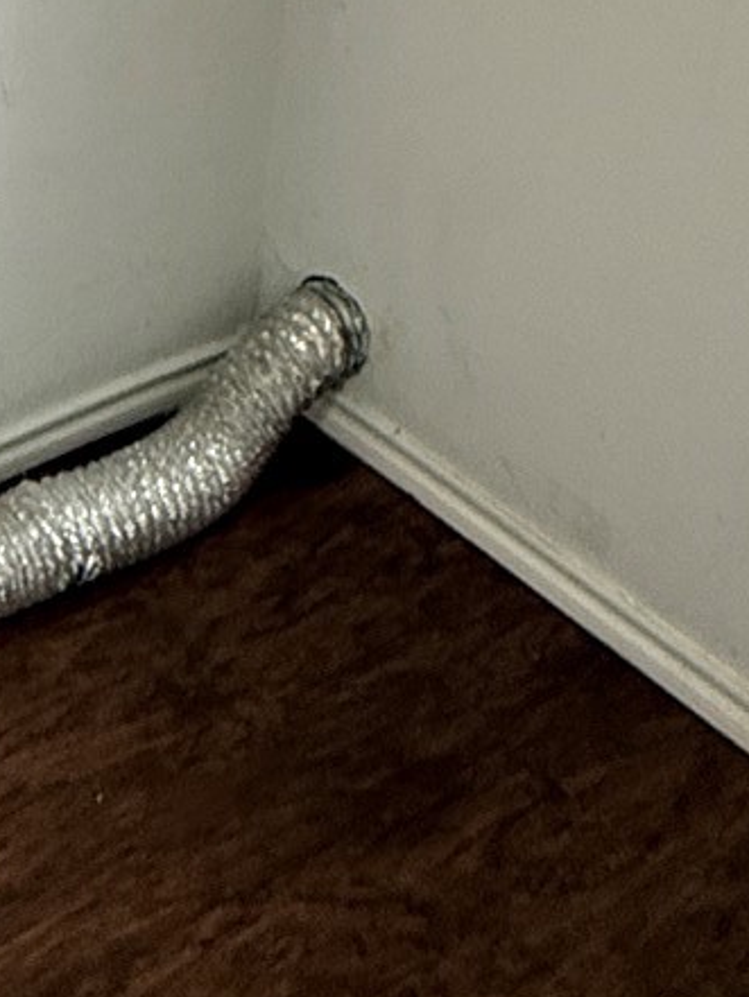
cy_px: -244
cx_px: -174
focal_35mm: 65
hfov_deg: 20.9
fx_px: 1874
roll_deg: +0.5
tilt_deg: -18.7
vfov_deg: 26.1
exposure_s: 1/60
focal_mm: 2.22
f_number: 2.2
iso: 200
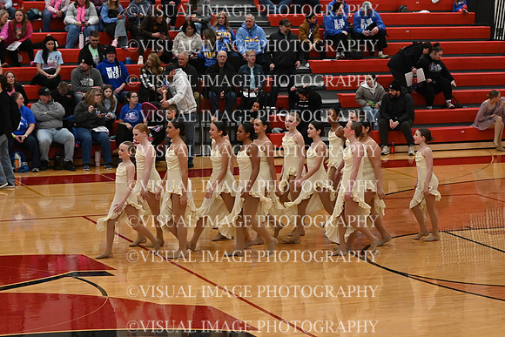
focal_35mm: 120
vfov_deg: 11.4
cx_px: 252
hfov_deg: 17.1
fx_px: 1684
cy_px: 168
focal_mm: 80
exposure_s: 1/400
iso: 5000
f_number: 4
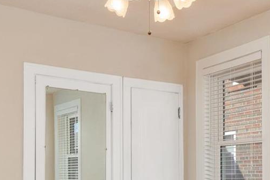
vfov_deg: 22.9
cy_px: 175
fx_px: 428
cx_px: 190
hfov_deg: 34.6
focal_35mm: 57
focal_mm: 9
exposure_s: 1/10
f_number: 8
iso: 400
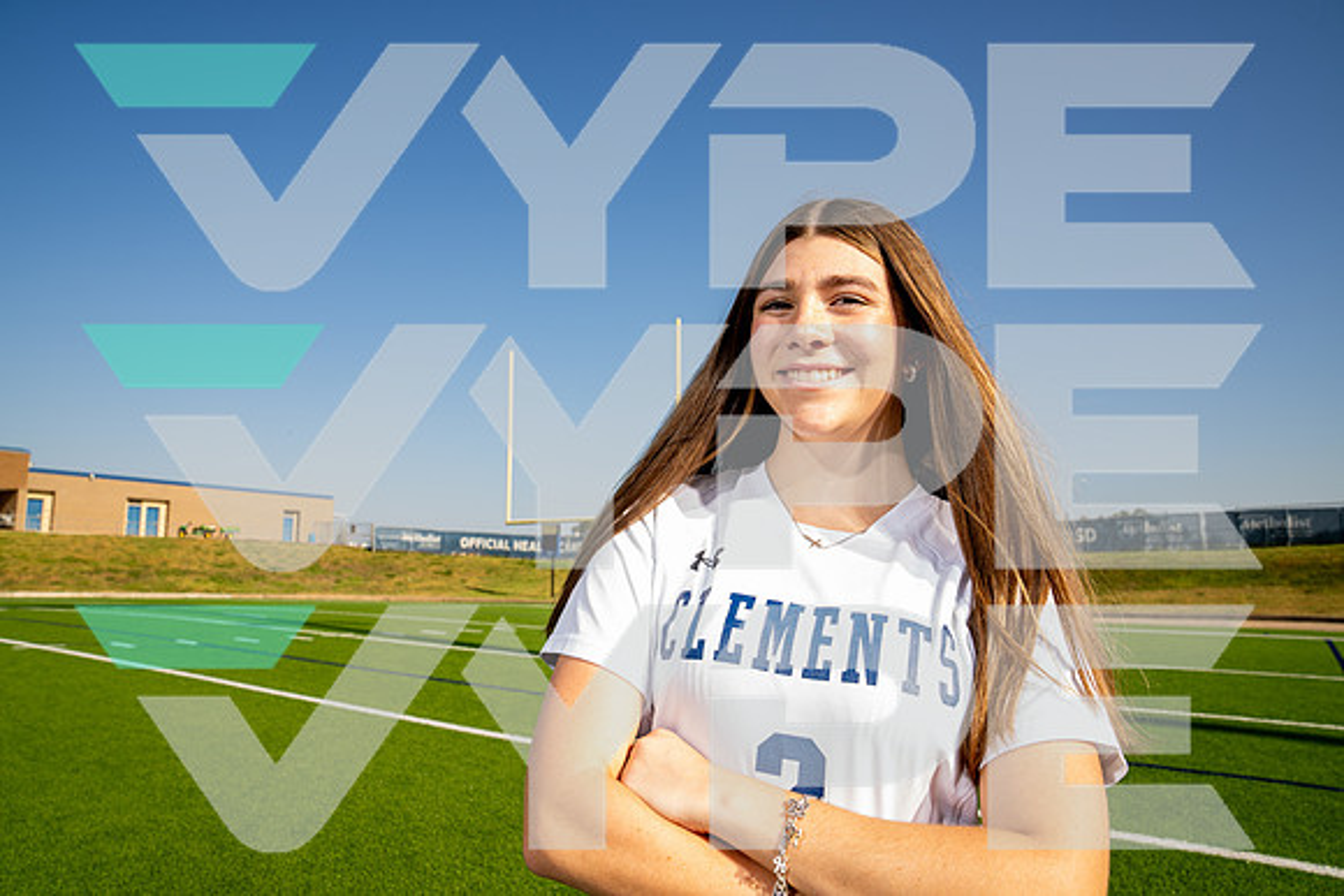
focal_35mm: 24
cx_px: 672
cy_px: 448
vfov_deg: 53.2
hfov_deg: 73.7
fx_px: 896
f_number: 7.1
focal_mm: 24
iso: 50
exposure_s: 1/125
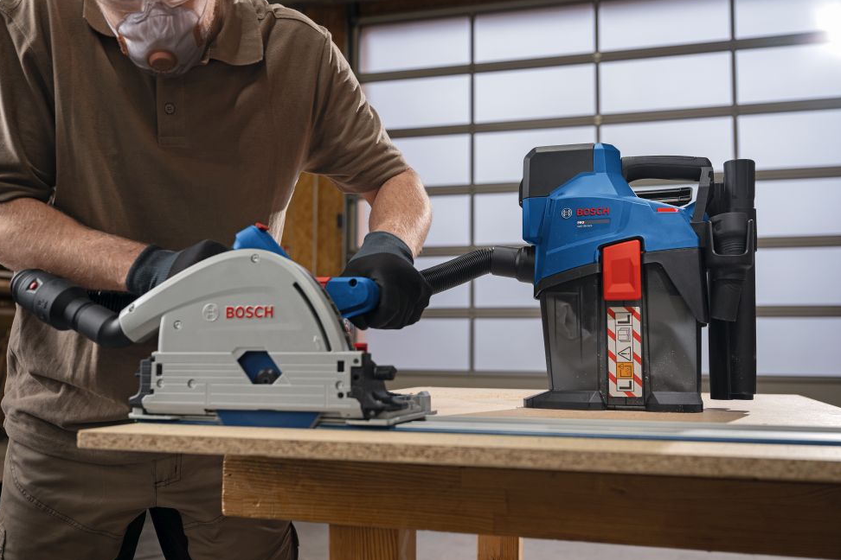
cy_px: 279
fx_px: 841
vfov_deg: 36.9
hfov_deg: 53.1
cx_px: 410
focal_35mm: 36
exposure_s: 1/80
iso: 360
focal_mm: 35
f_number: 4
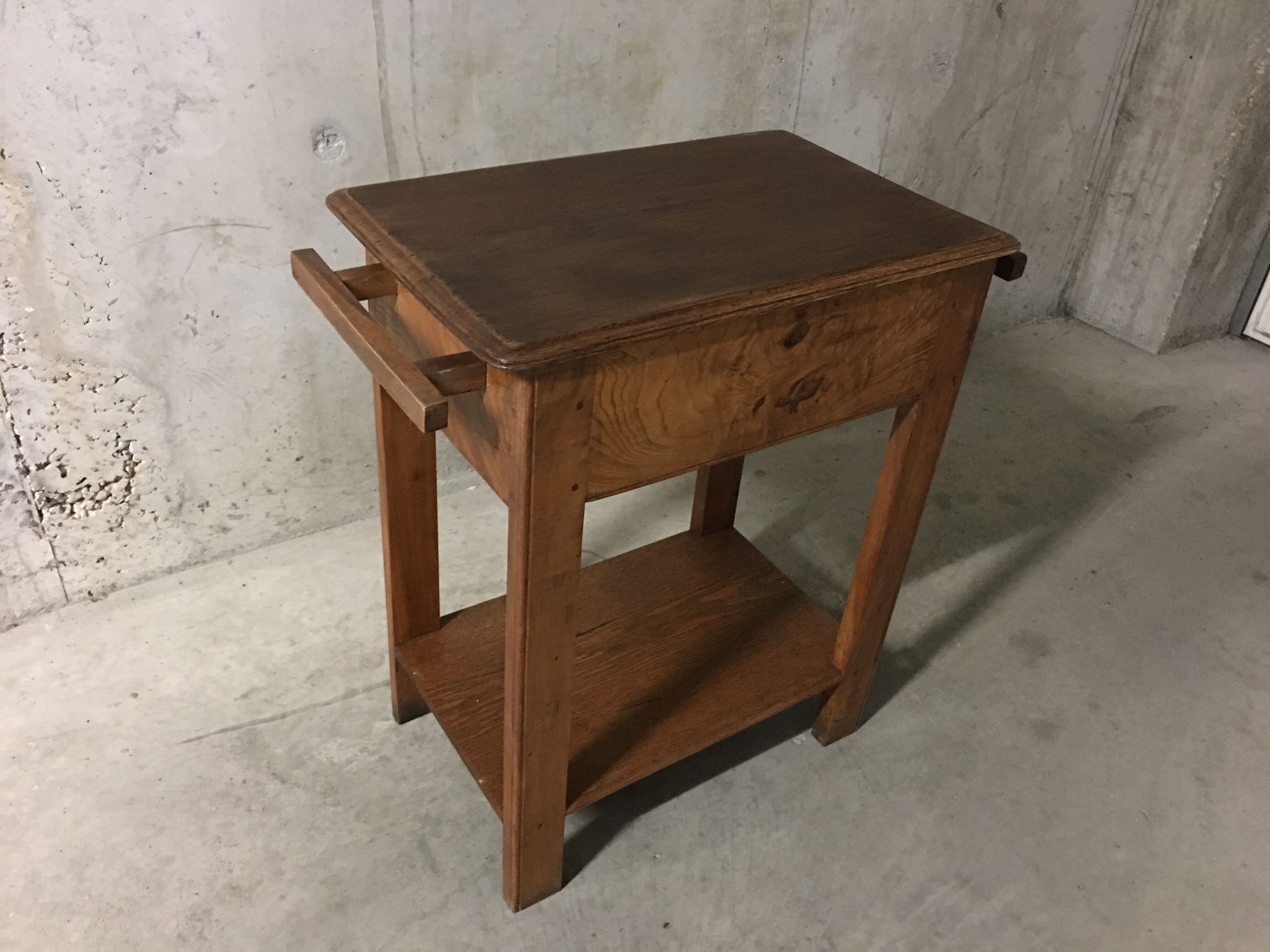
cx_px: 635
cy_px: 476
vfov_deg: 48.2
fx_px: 1064
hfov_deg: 61.7
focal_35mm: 29
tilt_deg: -34.0
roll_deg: -4.6
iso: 160
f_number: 2.2
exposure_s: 1/4
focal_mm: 4.15
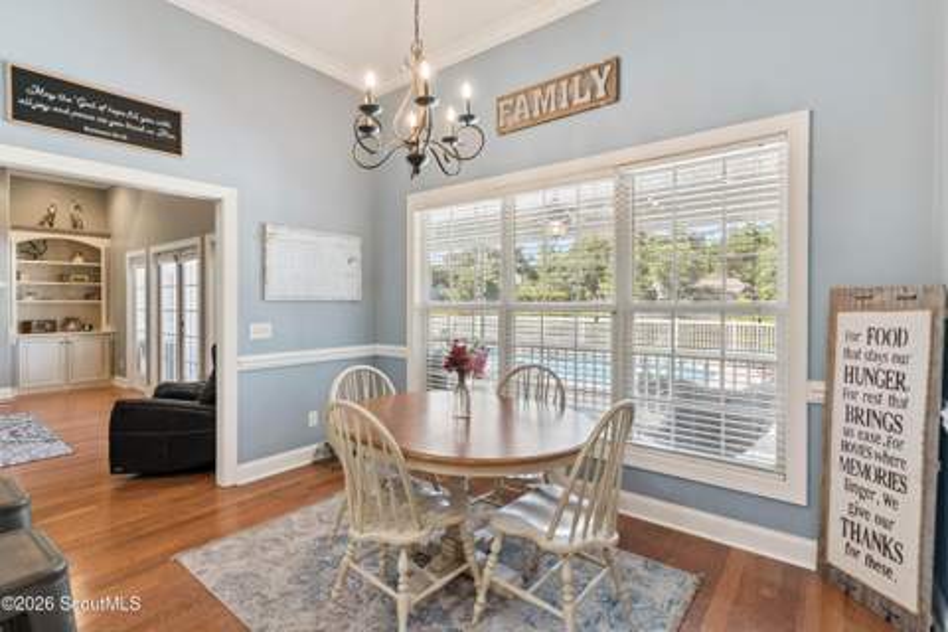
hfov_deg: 93.3
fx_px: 448
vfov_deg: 70.4
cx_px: 474
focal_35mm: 17
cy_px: 316
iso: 250
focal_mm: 17
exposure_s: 1/25
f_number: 8
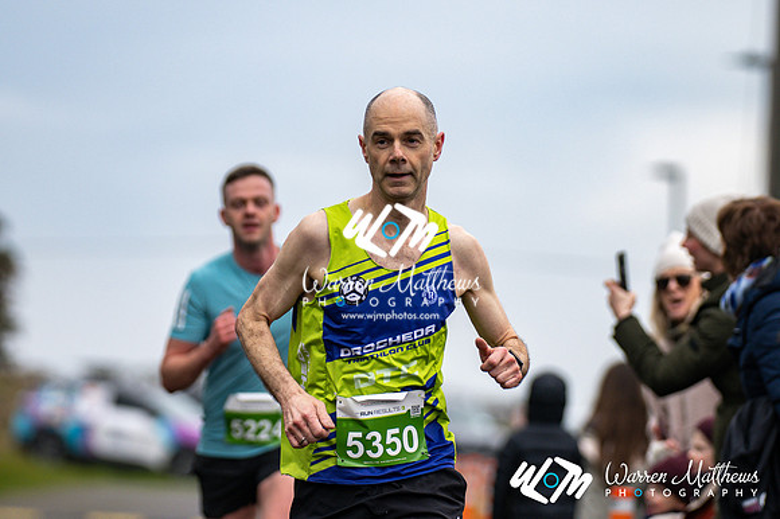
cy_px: 260
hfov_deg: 7.1
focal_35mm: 292
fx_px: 6323
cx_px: 390
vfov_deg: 4.7
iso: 320
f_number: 2.8
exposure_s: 1/1600
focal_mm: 195
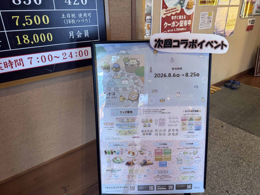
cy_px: 98
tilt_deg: -26.1
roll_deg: +0.1
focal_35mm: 24
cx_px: 130
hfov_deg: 71.6
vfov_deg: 56.8
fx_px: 180
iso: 250
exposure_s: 1/50
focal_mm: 6.76
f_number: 1.78
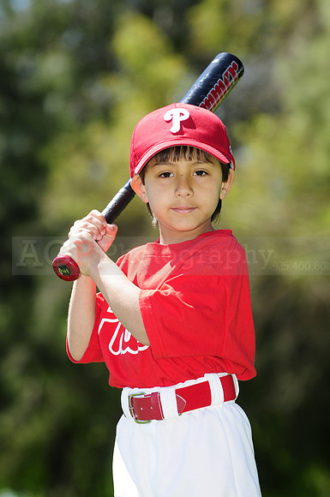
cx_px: 165
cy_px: 248
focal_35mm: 195
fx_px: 2689
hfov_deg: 7.0
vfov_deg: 10.6
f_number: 4.5
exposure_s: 1/800
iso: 200
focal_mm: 130
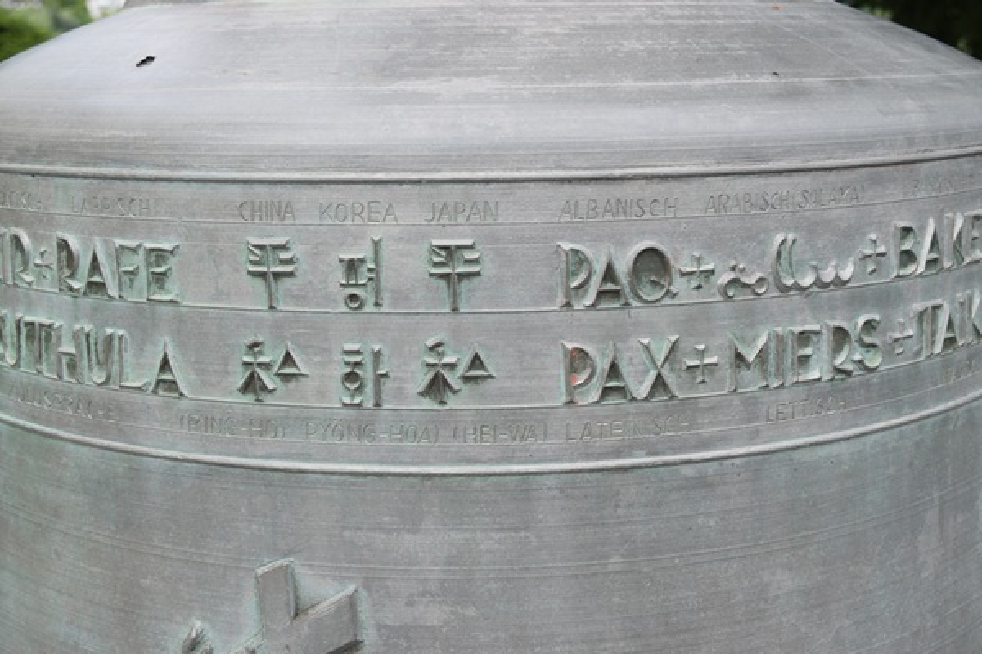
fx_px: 1268
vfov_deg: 28.9
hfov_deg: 42.3
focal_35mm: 46
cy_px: 327
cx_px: 491
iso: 100
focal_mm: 31
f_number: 6.3
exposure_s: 1/125
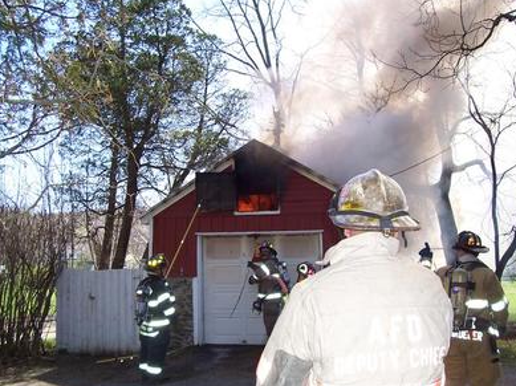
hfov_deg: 52.7
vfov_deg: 40.6
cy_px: 195
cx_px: 260
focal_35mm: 35
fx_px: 521
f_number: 2.7
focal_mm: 5.6
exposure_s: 1/350
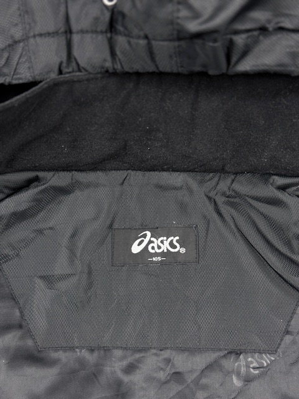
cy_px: 200
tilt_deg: -56.8
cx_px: 150
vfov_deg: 39.7
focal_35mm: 48
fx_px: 553
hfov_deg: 30.3
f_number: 1.78
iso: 125
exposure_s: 1/100
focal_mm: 6.76
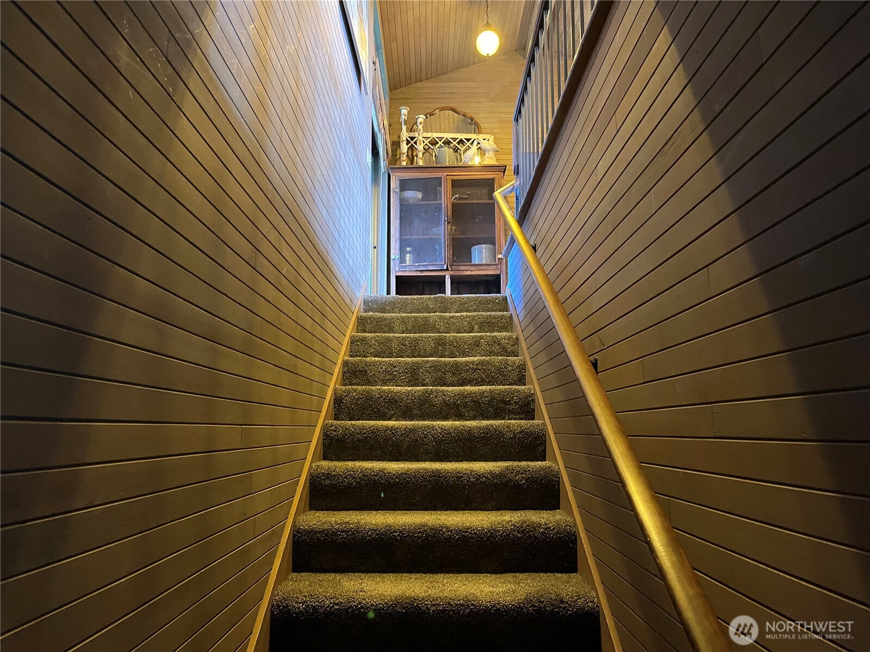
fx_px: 653
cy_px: 326
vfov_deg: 53.1
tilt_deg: +10.7
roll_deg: +1.1
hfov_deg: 67.3
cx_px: 435
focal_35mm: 26
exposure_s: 1/30
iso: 500
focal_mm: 5.1
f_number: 1.6
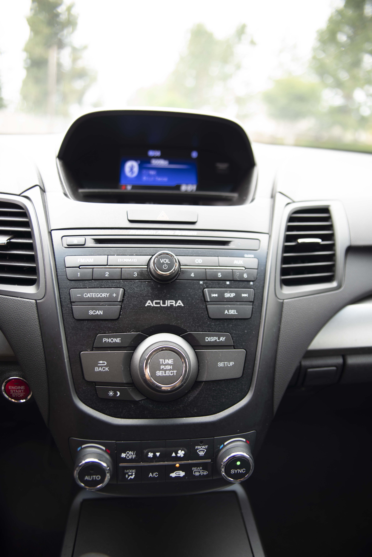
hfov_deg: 53.2
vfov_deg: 73.7
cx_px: 186
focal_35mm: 24
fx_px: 372
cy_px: 278
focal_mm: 24
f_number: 2.8
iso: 100
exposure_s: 1/80
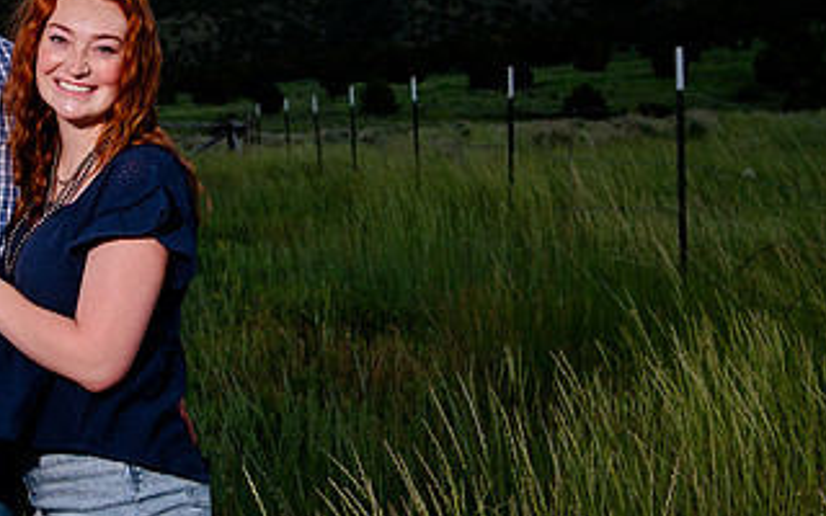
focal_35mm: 96
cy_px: 79
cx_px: 165
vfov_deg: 13.5
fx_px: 2161
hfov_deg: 21.4
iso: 160
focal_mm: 44
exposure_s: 1/320
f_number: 6.3
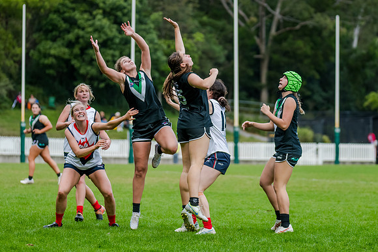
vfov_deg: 6.7
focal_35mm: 206
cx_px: 189
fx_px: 2167
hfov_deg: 10.0
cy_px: 106
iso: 800
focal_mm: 170
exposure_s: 1/1600
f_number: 4.5
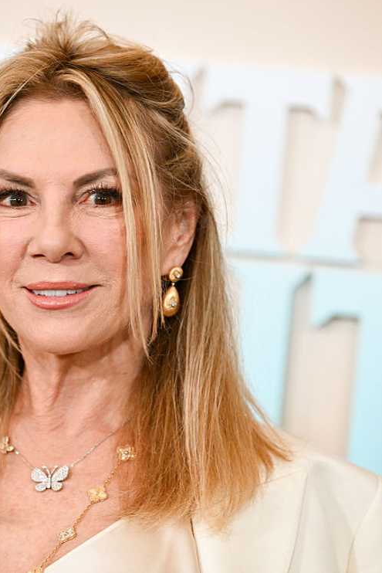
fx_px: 3722
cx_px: 97
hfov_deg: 5.9
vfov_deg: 8.8
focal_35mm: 234
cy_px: 285
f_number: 2.8
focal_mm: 155
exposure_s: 1/320
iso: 2000
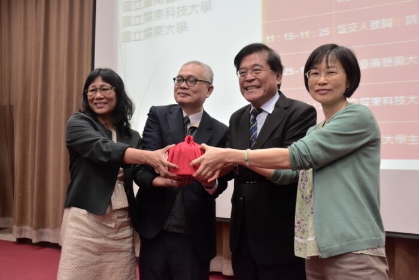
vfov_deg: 38.4
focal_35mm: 34
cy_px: 140
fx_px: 402
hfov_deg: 55.1
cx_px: 210
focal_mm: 23
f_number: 5
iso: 1000
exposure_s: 1/40
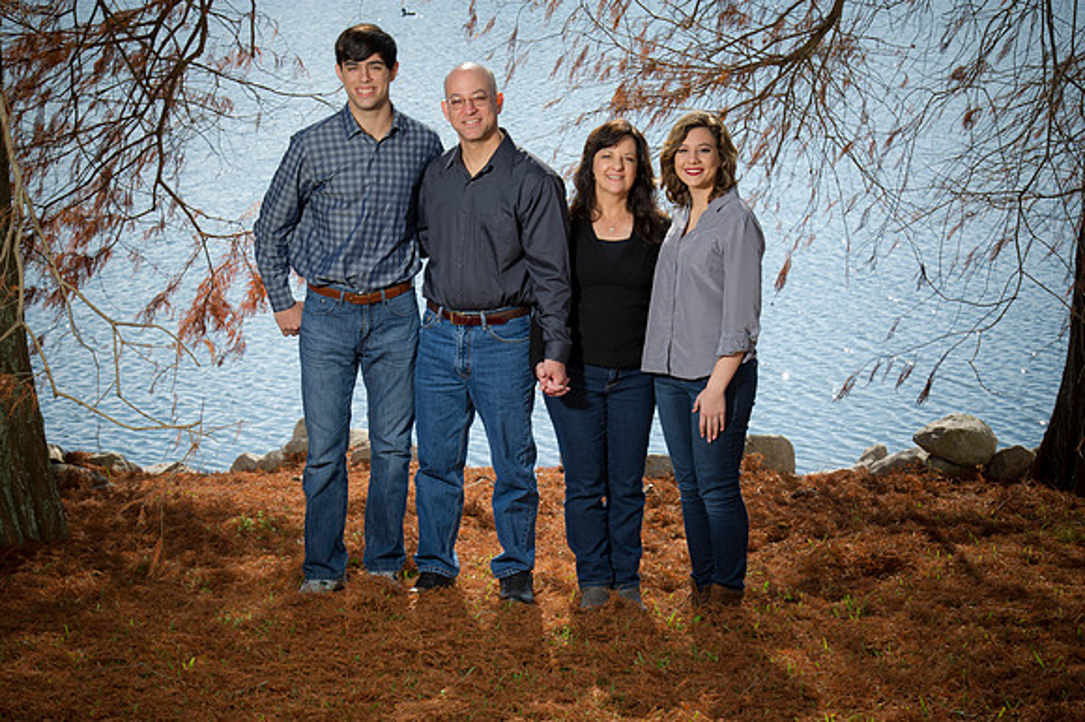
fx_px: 3012
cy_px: 361
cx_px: 542
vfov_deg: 13.7
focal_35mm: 100
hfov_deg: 20.4
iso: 200
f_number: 10
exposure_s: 1/160
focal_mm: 100
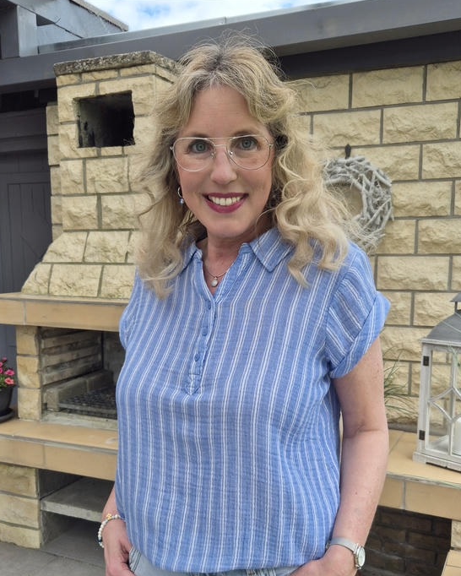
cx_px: 234
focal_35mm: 25
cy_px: 276
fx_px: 426
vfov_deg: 68.1
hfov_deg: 56.8
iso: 25
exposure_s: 1/552
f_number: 1.8
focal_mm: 5.4
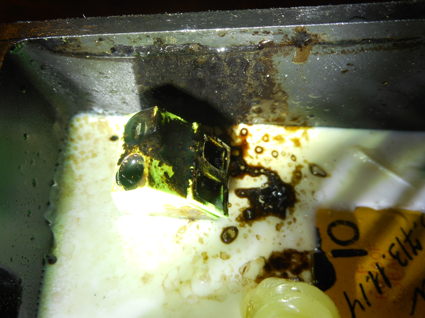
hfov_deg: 54.0
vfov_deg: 41.8
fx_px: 417
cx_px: 212
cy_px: 159
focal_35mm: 34
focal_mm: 6
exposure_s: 1/80
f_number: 4.2
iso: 80
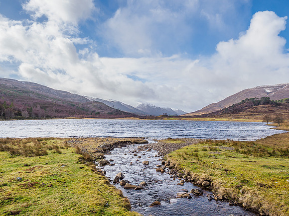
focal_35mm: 24
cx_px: 144
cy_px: 108
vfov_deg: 56.8
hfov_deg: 71.6
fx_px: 200
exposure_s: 1/400
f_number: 6.3
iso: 200
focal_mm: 12
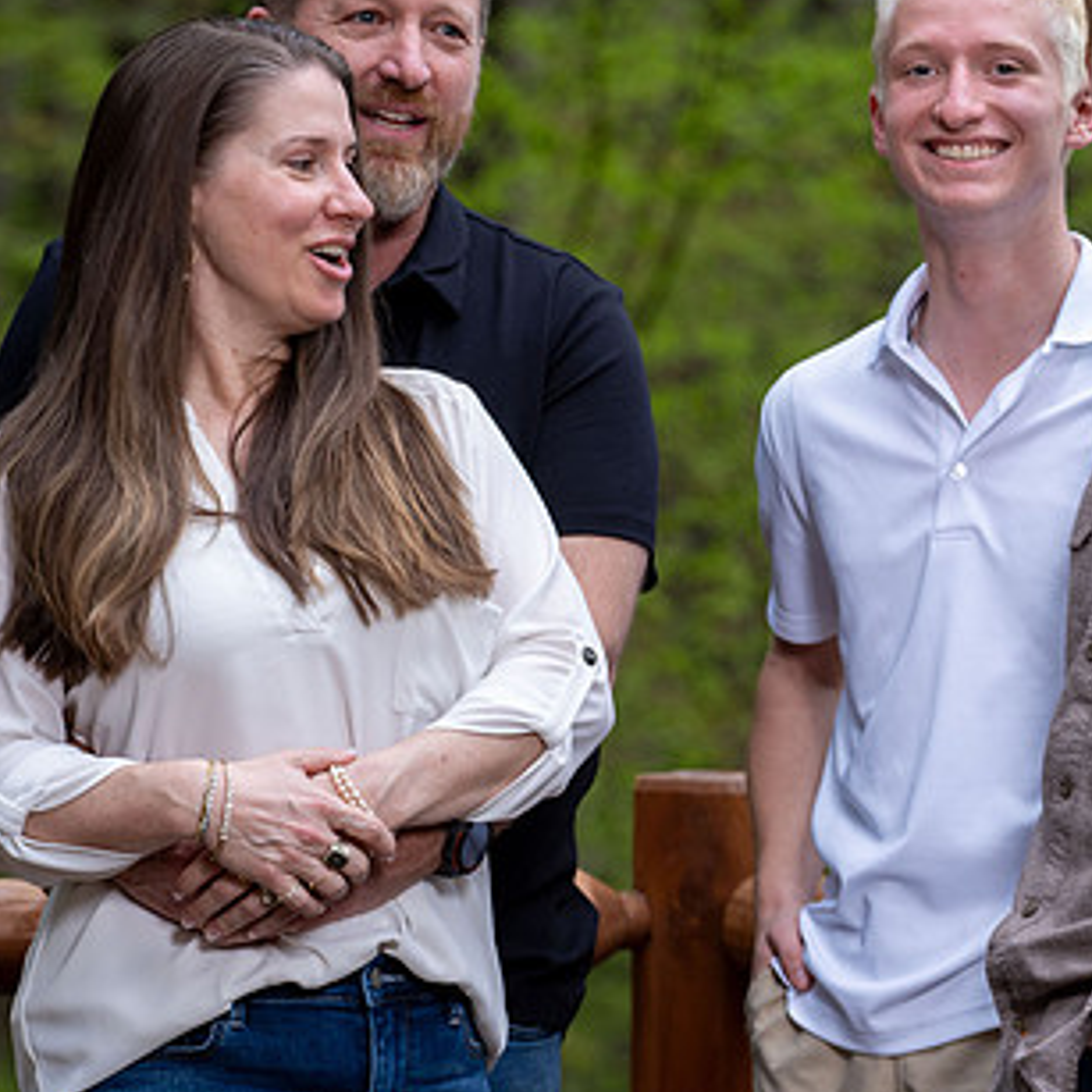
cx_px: 715
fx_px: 9636
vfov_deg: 6.5
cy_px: 439
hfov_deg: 6.5
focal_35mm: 270
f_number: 5.6
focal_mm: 168
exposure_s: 1/50
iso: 400
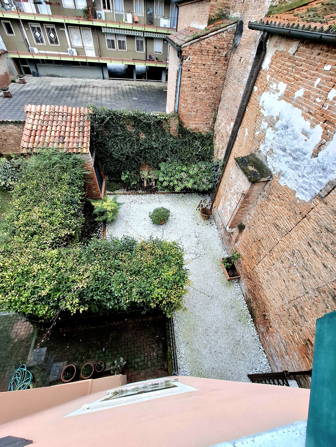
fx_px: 168
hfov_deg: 89.9
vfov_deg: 106.2
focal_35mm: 13
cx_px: 168
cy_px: 224
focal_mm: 1.74
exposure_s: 1/50
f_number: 2.2
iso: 50
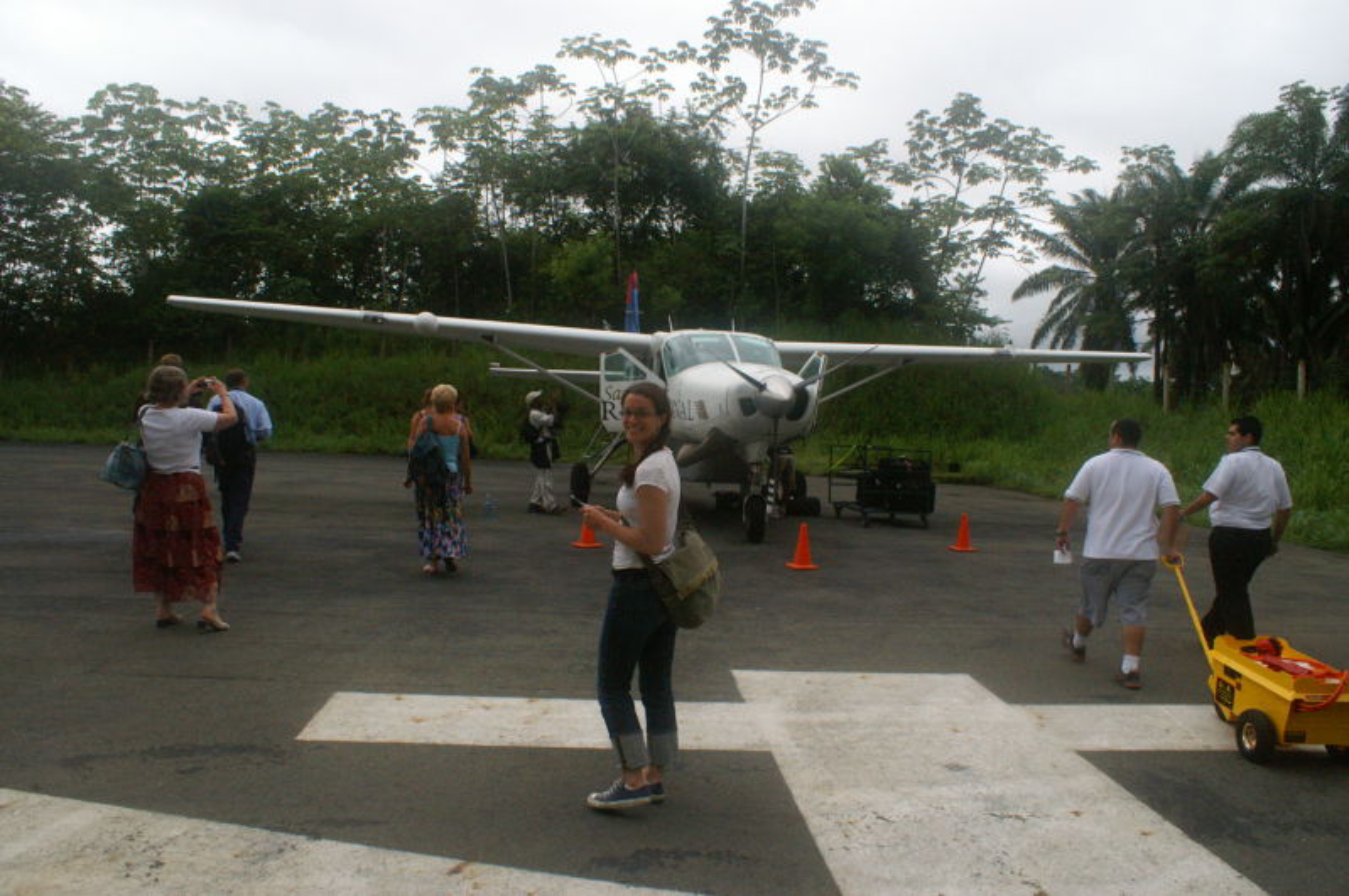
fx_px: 1011
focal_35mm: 27
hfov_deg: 67.4
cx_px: 674
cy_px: 448
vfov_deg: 47.8
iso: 1600
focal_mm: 18
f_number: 9
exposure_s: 1/1250
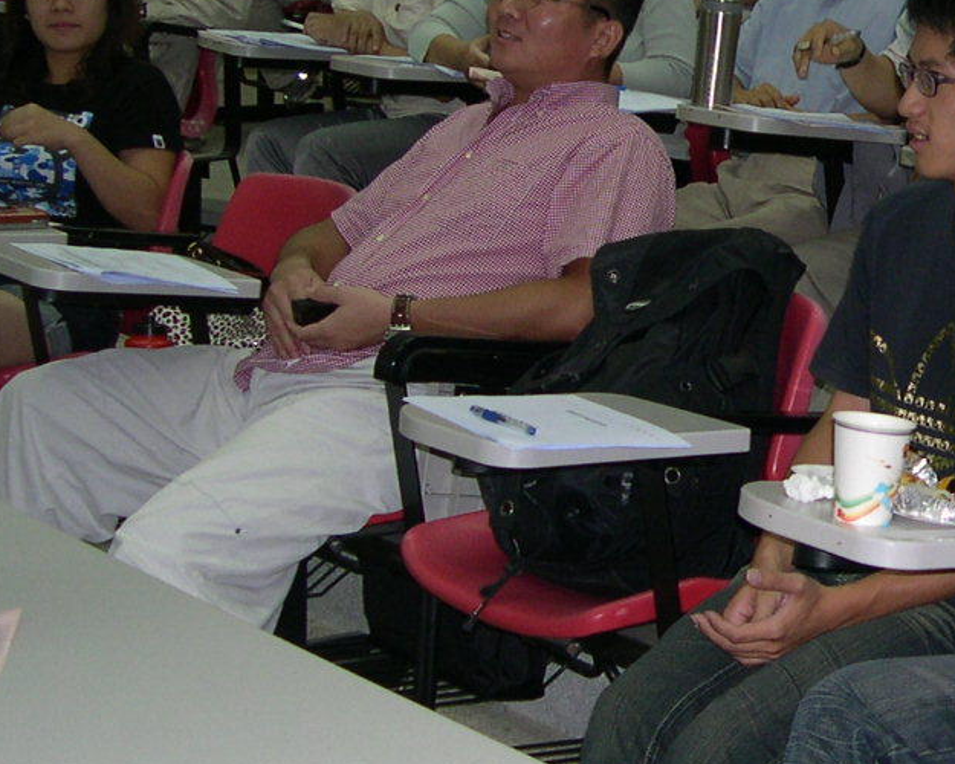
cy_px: 246
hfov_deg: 19.4
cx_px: 1042
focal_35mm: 95
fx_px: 2685
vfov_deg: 16.2
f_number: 2.8
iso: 141
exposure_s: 1/60
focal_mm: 8
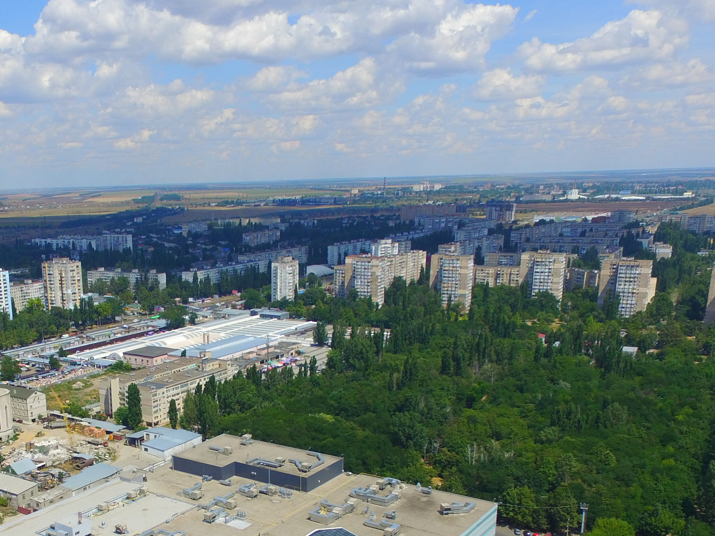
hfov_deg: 45.2
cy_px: 441
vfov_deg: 34.7
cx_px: 179
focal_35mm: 40
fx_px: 826
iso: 100
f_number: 2.8
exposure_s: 1/1344
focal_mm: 3.61
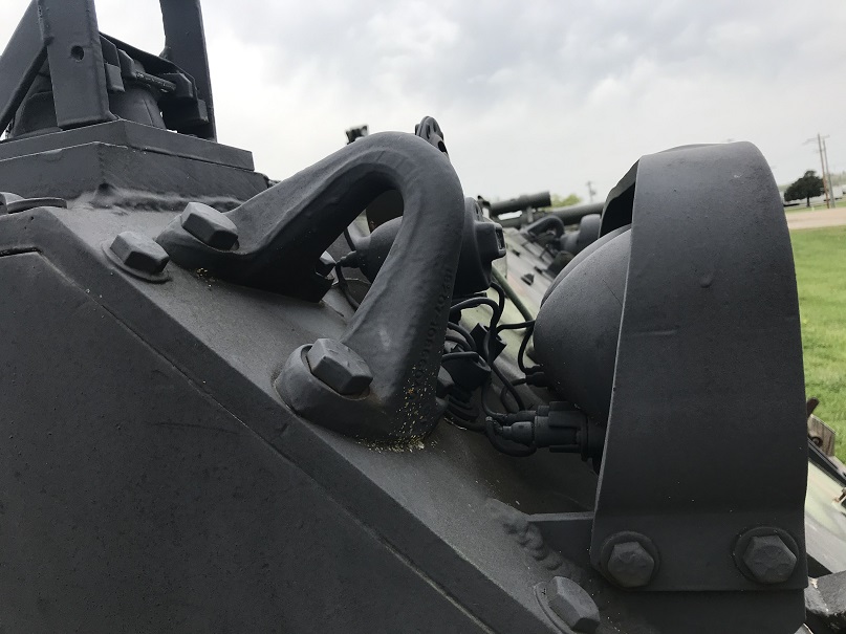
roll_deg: +9.0
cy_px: 317
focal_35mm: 28
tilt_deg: -5.8
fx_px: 684
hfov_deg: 63.5
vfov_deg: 49.7
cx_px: 423
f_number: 1.8
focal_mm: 3.99
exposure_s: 1/1076
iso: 20
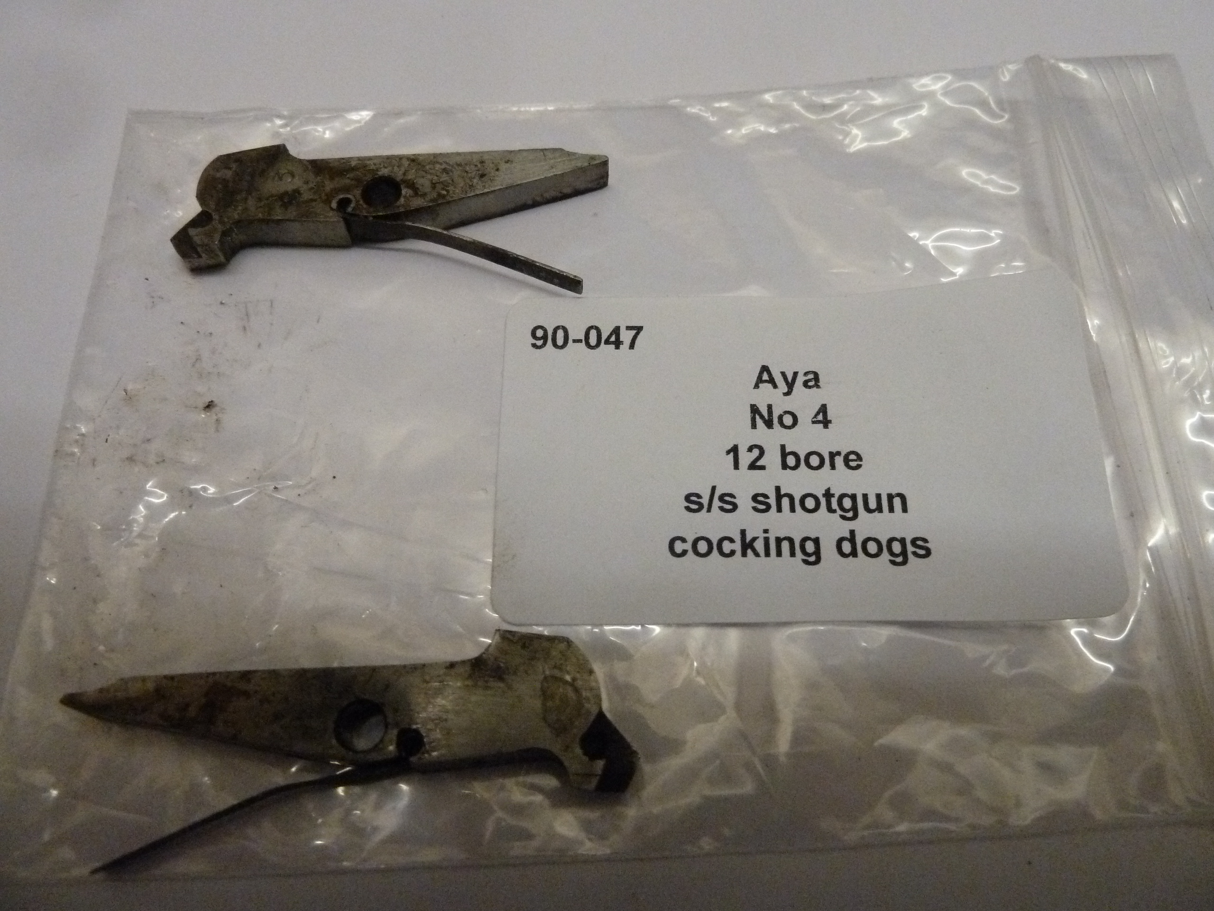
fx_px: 877
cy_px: 456
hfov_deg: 69.4
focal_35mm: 25
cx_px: 607
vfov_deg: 54.9
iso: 800
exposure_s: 1/125
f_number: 3.3
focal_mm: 4.1
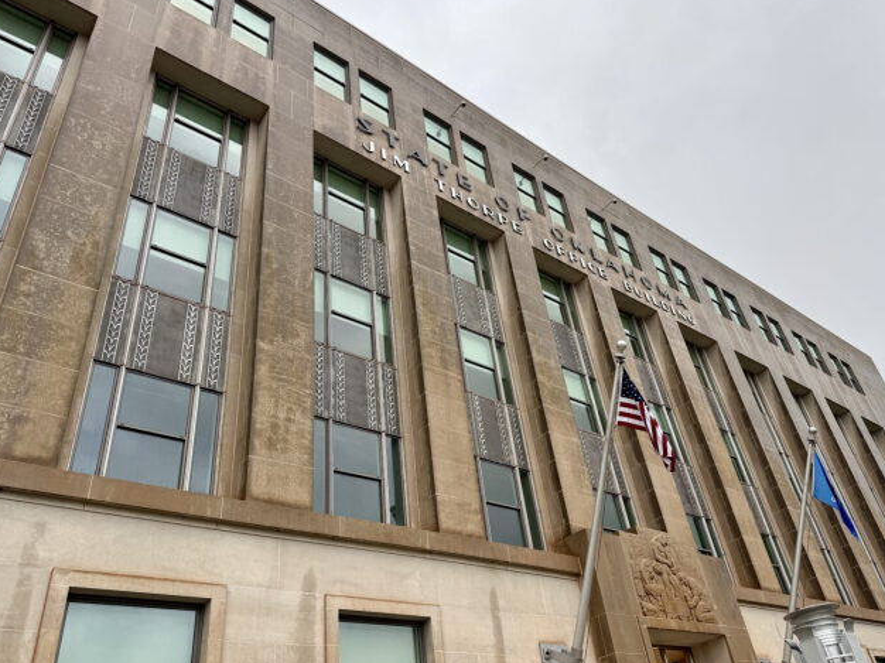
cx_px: 489
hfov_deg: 65.2
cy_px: 352
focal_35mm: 27
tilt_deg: +35.1
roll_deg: +9.2
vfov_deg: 51.3
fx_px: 690
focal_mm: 6.76
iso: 64
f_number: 1.78
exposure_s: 1/121
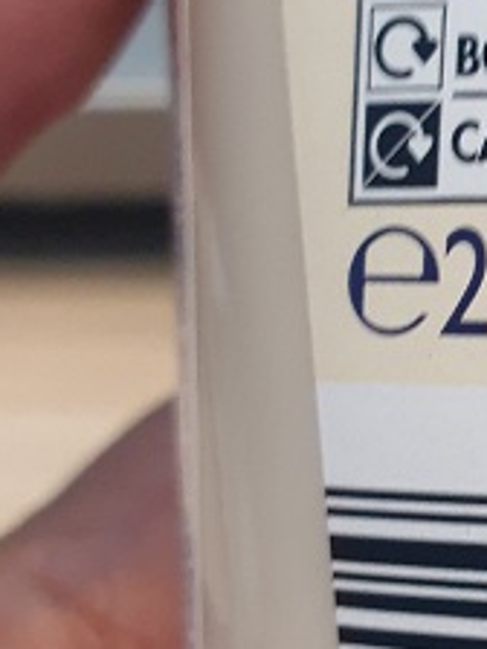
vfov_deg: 21.1
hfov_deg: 14.3
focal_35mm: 93
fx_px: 1745
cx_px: 835
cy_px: 284
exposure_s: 1/19
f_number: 2.4
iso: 250
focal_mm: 4.3
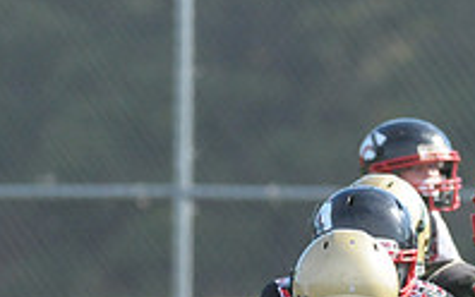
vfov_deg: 1.1
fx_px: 15025
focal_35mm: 1160
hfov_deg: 1.8
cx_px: 324
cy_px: 428
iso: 1600
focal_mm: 260
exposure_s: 1/5000
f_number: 4
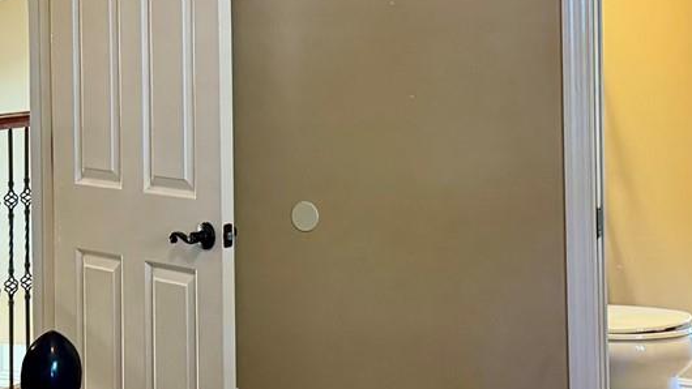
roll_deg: +1.3
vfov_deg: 14.9
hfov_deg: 26.8
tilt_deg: +1.7
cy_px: -40
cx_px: 437
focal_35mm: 79
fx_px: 1449
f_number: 1.78
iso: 500
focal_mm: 6.76
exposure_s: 1/60
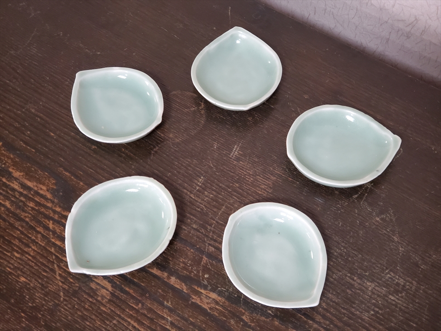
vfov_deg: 28.0
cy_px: 166
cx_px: 220
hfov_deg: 36.8
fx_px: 662
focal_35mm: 52
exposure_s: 1/15
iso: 500
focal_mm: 6
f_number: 2.4
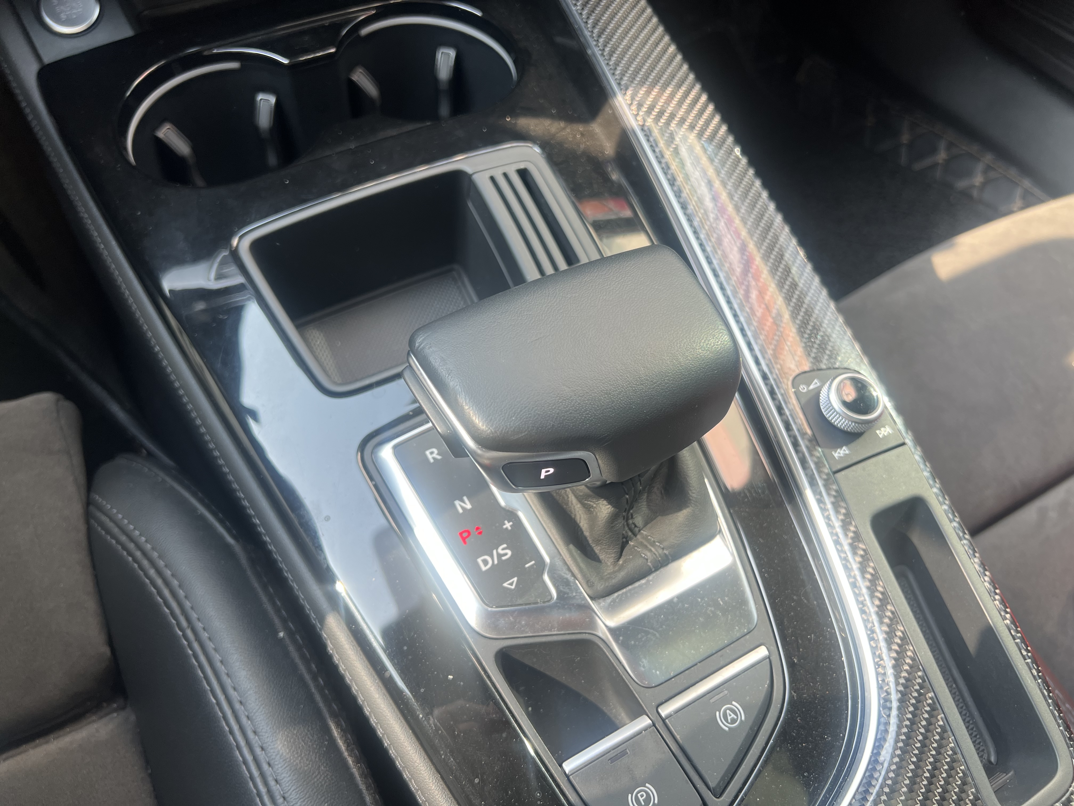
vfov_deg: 53.1
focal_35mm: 26
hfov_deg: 67.3
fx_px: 807
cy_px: 403
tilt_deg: -52.2
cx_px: 537
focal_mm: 5.7
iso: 40
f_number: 1.5
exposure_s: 1/121
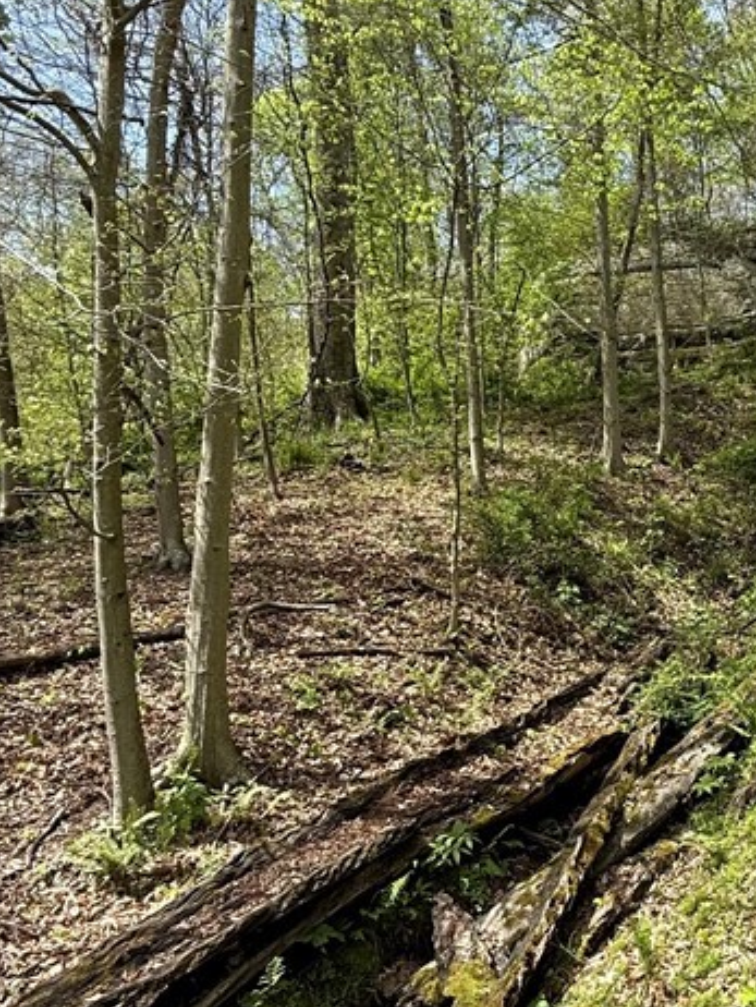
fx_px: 902
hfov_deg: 41.9
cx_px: 678
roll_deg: +4.7
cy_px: 525
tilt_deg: +11.7
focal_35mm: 31
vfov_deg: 58.3
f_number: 2.2
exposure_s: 1/613
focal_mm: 2.22
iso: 50
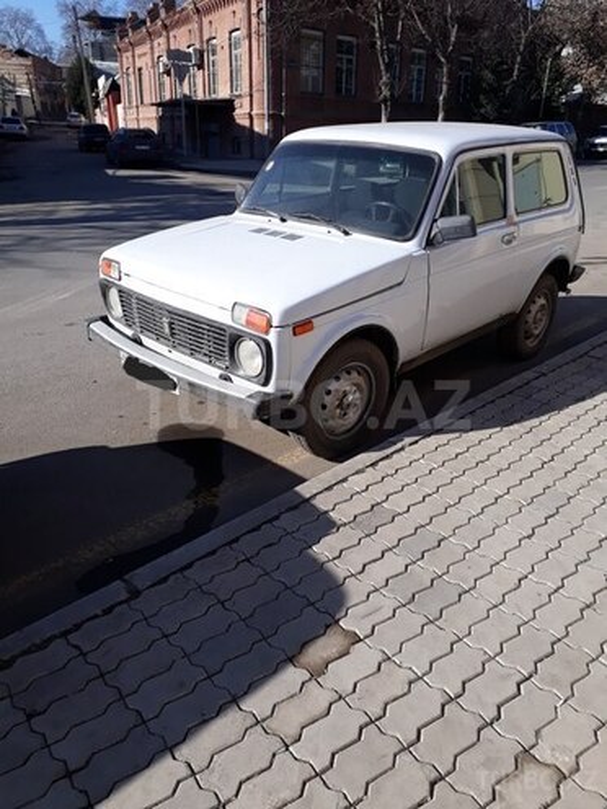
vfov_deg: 65.3
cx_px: 304
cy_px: 404
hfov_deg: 51.4
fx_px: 631
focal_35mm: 27
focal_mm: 3.6
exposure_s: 1/1439
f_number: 1.9
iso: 40
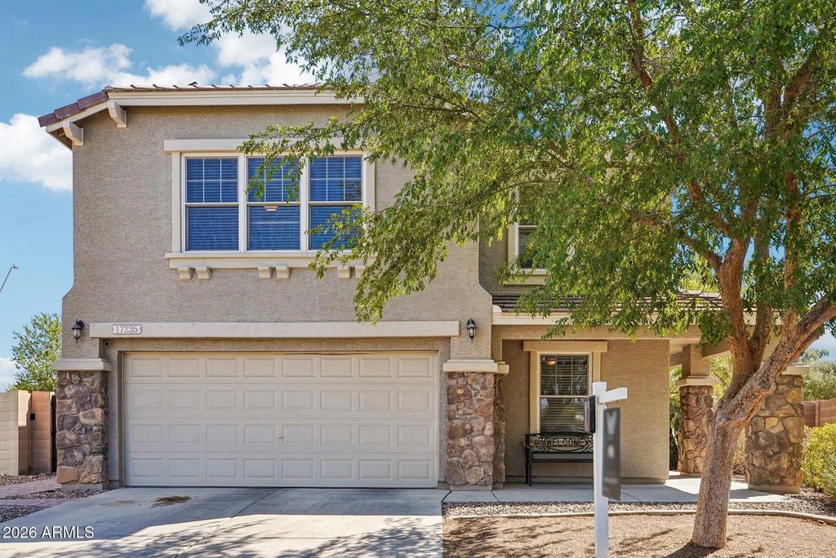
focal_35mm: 32
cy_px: 279
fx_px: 755
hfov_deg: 58.0
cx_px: 418
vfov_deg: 40.5
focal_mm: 32.5
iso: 400
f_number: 8
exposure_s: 1/250
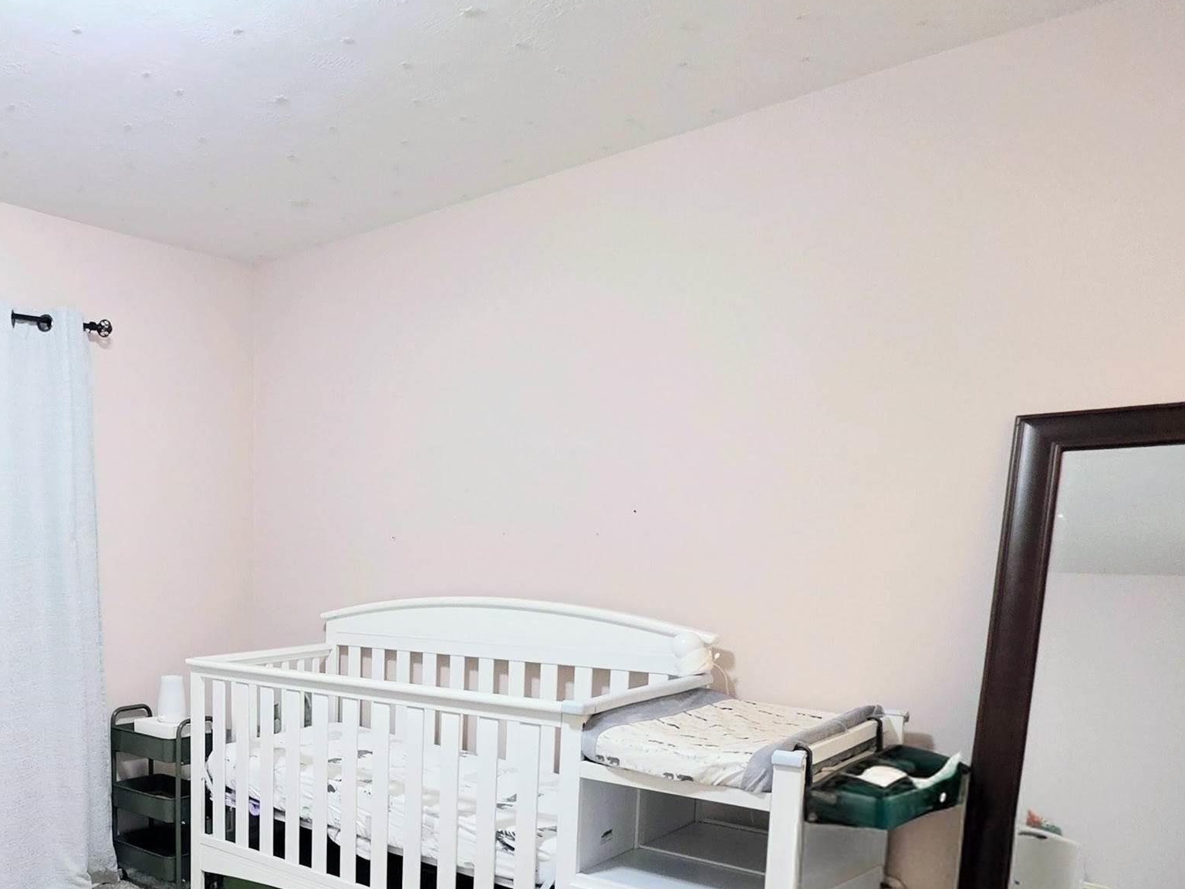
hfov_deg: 57.7
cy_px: 670
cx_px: 119
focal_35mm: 26
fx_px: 890
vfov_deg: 50.8
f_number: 1.9
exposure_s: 1/60
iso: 320
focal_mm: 2.2
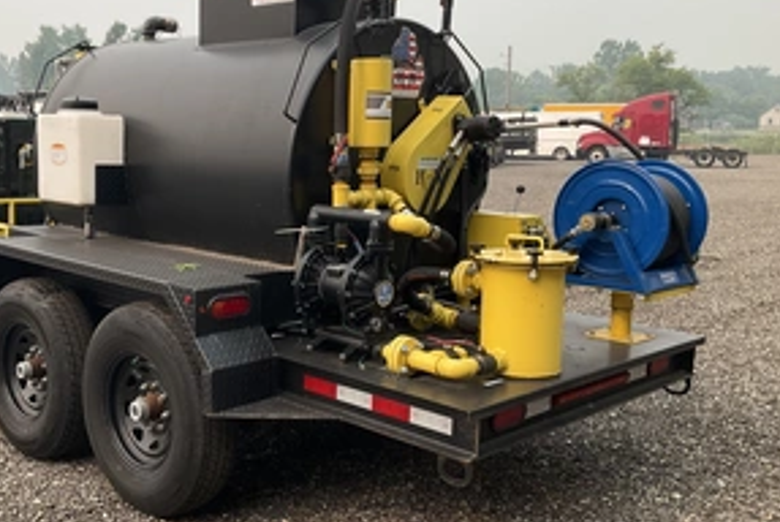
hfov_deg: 45.8
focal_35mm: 42
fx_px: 911
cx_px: 272
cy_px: 258
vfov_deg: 32.0
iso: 25
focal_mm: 3
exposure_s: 1/792
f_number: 1.8
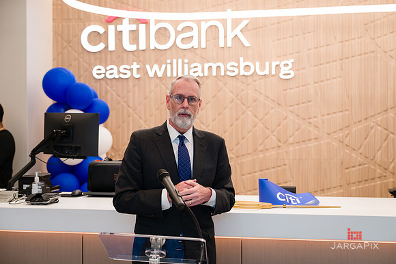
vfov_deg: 23.8
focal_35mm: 57
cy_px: 129
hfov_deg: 35.2
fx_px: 625
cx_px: 202
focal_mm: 55
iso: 400
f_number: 3.2
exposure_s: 1/200
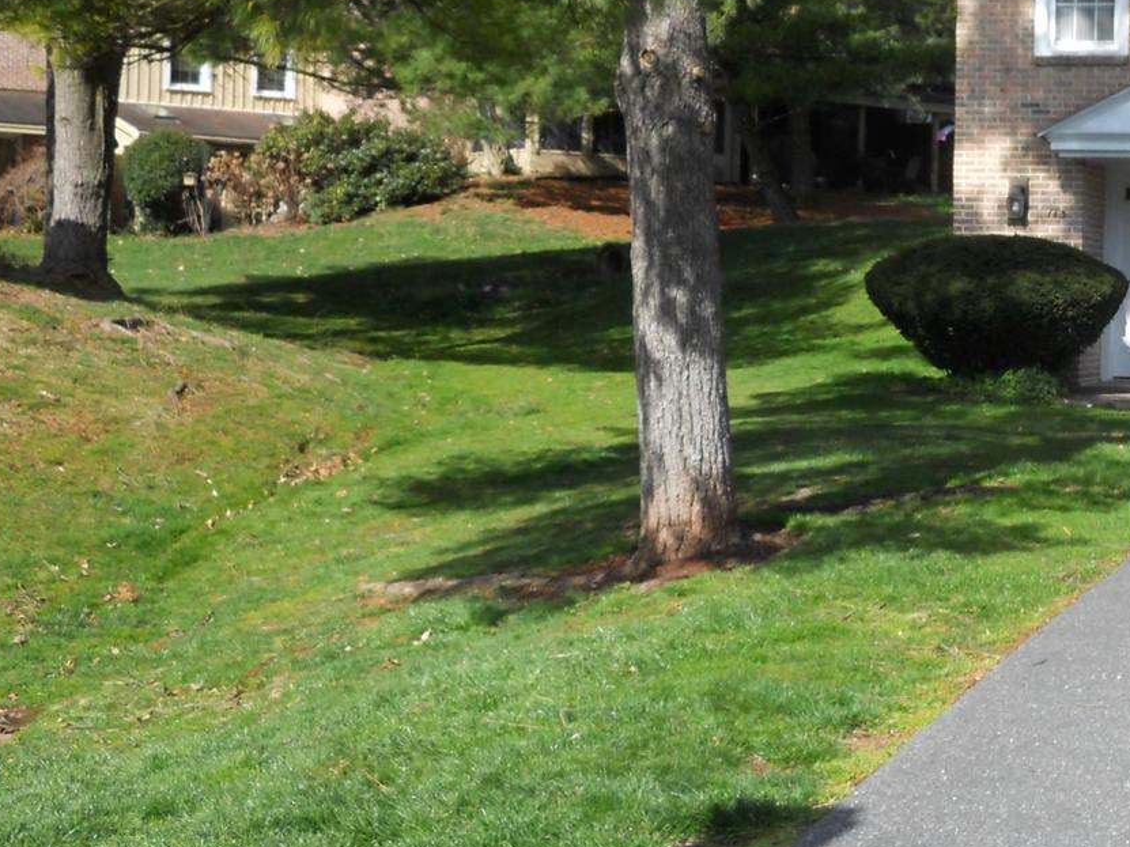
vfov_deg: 21.2
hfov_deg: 27.0
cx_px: 1052
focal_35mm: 69
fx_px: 2252
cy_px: 290
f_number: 2.7
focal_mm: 5
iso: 80
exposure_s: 1/800
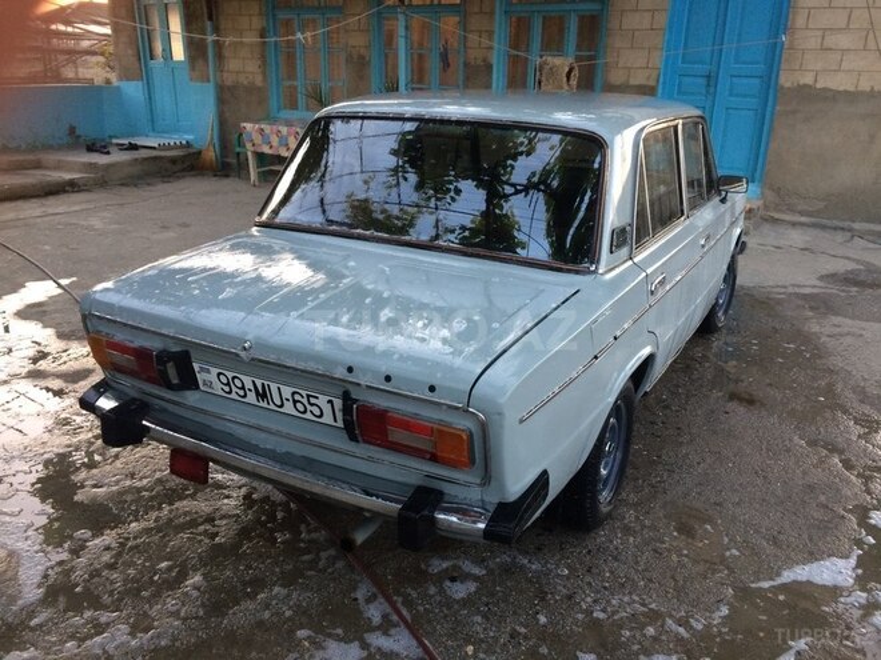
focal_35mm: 29
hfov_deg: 61.7
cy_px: 330
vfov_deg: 48.2
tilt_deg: -19.3
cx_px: 440
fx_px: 738
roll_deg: -0.9
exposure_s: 1/33
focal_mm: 4.15
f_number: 2.2
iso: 64
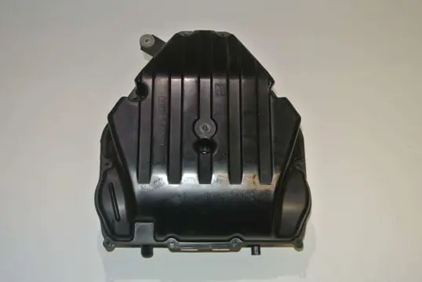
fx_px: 516
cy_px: 141
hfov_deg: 44.5
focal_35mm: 44
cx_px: 211
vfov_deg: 30.6
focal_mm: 16.3
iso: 200
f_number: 4.2
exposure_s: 1/60
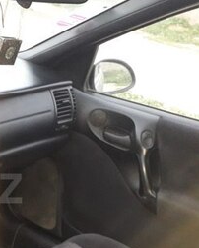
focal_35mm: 69
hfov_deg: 19.9
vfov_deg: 27.1
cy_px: 188
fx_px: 507
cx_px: -79
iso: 200
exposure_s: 1/33
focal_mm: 3.6
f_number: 1.9
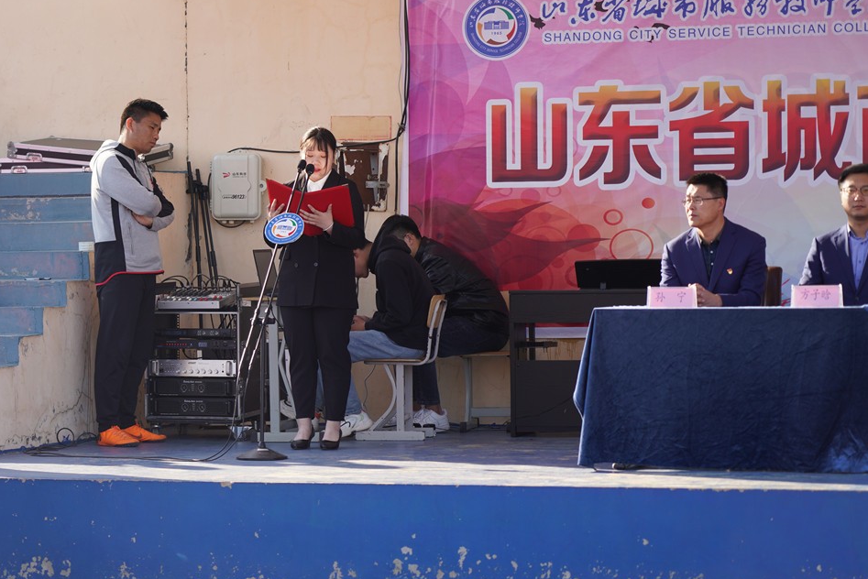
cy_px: 267
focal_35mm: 133
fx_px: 3208
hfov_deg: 15.4
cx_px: 327
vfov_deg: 10.3
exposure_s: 1/200
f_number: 4.5
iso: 100
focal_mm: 105
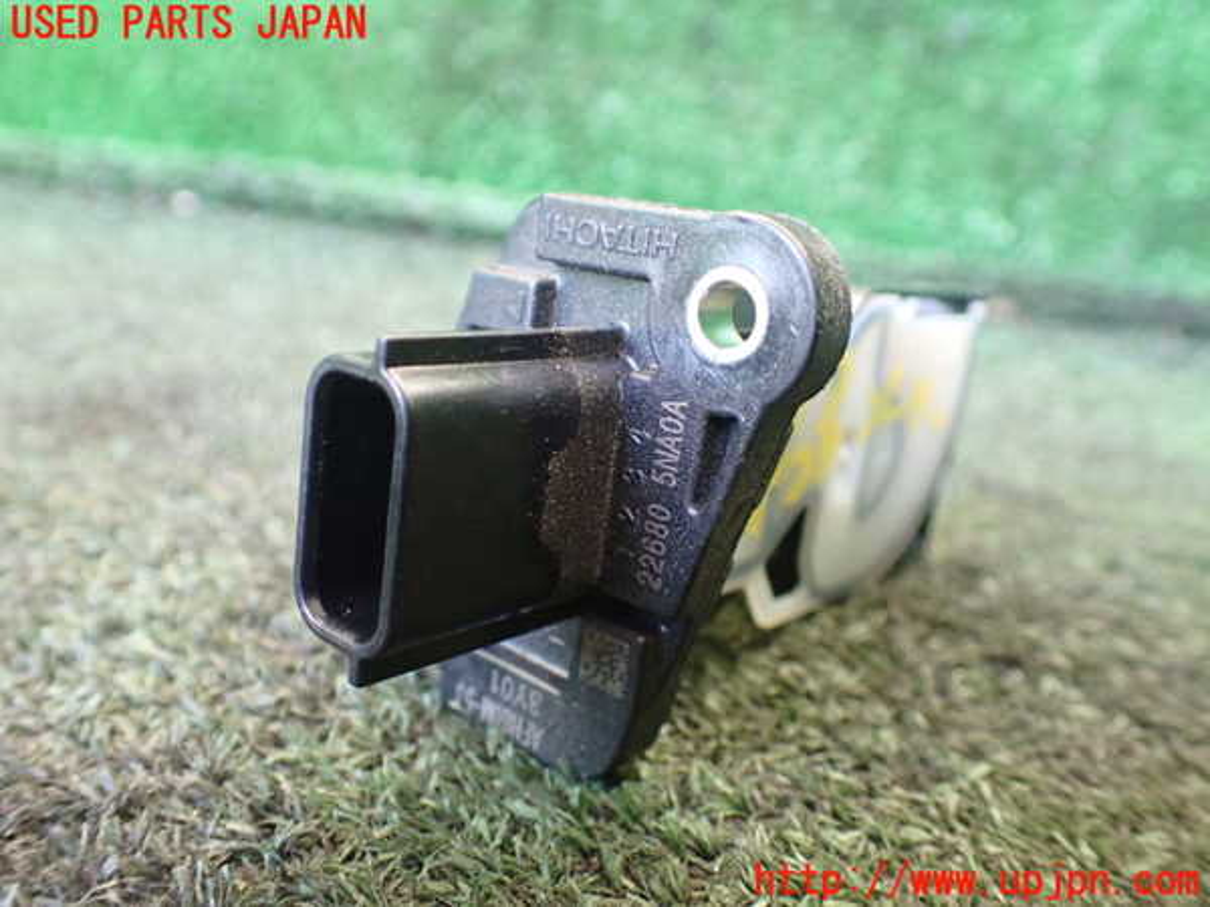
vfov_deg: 46.8
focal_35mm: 30
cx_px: 605
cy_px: 454
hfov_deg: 60.0
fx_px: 1049
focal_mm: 5.4
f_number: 2.3
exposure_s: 1/80
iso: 800
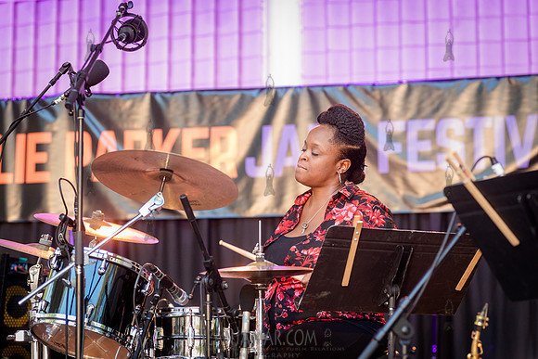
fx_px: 1577
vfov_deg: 13.0
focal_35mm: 106
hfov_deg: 19.4
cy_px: 179
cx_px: 277
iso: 3200
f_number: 4
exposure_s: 1/400
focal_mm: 100
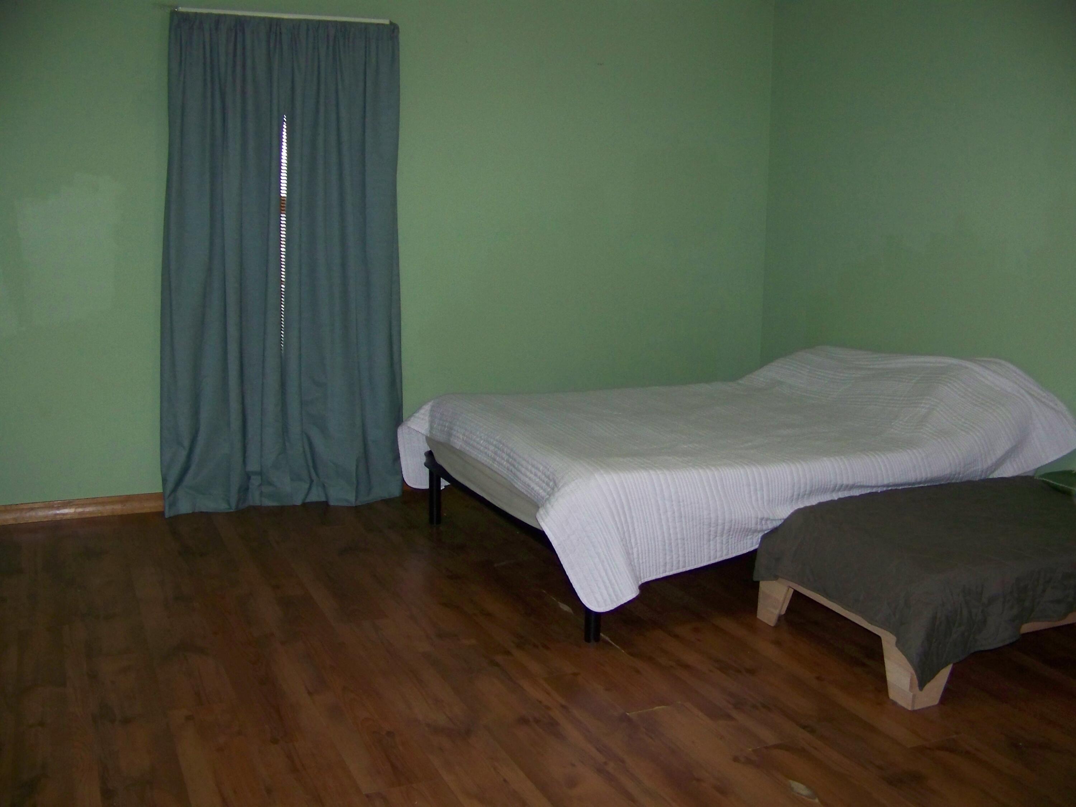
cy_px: 404
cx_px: 538
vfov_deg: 39.7
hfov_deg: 51.4
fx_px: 1119
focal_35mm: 36
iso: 200
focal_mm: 5.85
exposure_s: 1/30
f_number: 2.8
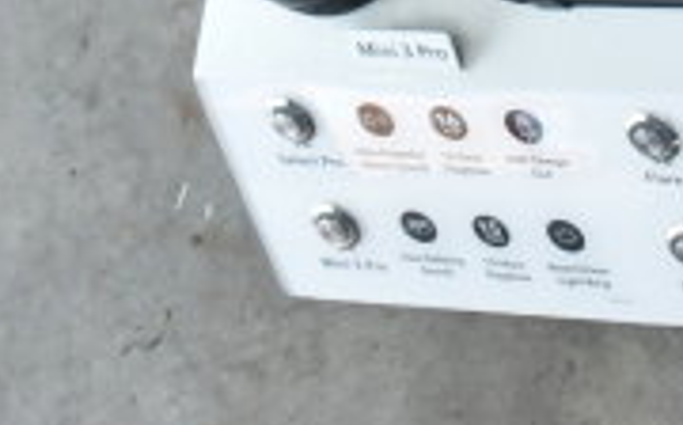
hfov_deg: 12.1
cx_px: 748
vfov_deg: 7.0
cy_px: -757
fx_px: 3179
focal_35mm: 171
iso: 900
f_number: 3.8
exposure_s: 1/40
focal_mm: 22
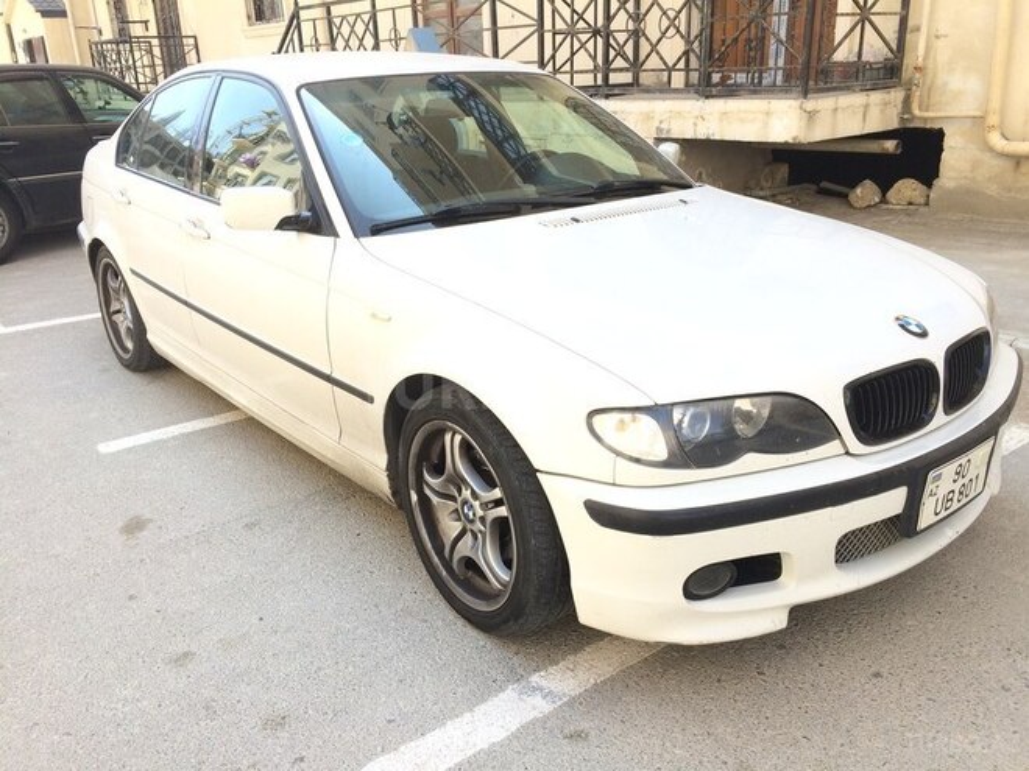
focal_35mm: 29
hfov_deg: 61.7
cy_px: 386
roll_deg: +1.2
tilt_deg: -19.2
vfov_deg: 48.2
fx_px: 862
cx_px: 514
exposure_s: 1/410
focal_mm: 4.15
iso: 32
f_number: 2.2
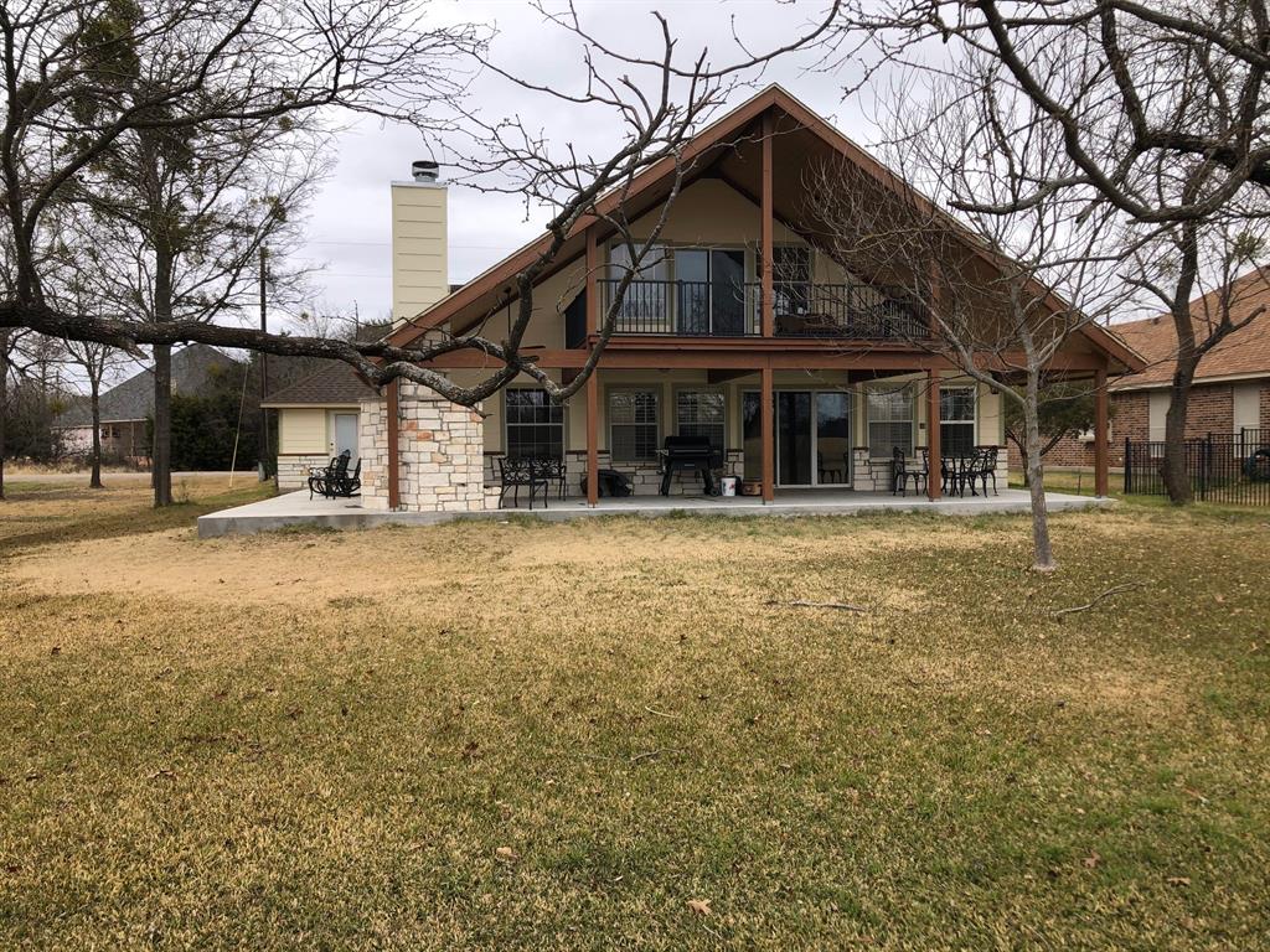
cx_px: 635
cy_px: 476
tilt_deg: -0.1
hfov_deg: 63.4
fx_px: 1027
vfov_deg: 49.7
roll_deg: +0.1
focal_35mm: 28
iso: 20
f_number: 1.8
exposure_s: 1/501
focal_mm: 3.99
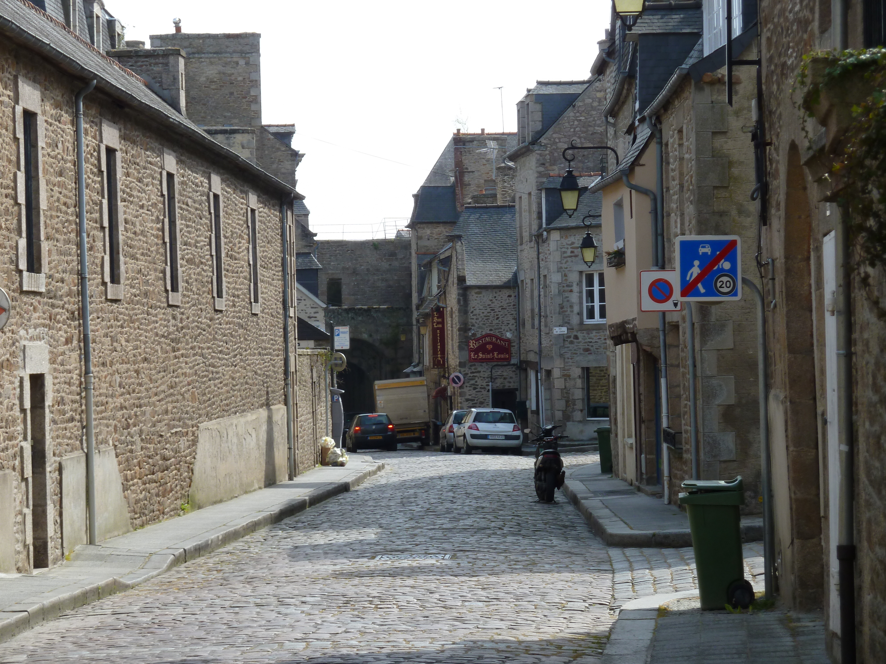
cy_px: 332
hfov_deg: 16.6
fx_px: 3046
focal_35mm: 119
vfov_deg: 12.5
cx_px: 443
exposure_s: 1/250
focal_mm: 19.5
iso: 80
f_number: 4.4
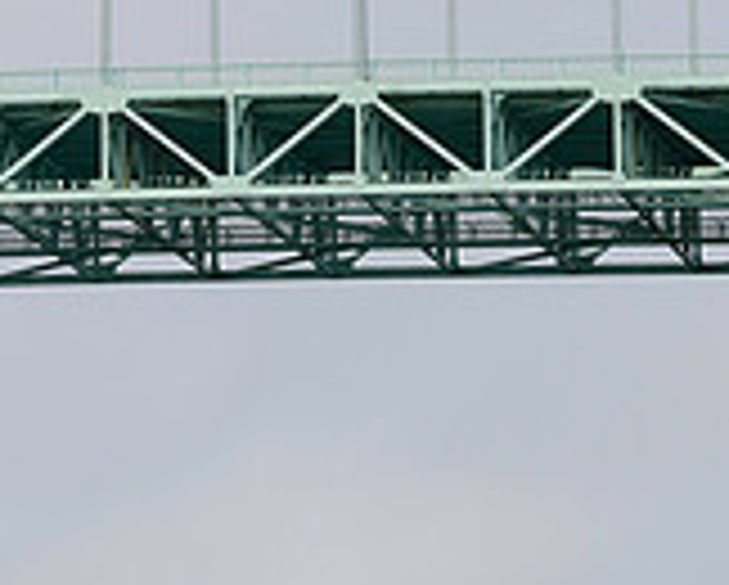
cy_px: 785
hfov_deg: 7.0
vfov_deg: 5.6
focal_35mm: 274
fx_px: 5919
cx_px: 400
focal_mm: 80
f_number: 4
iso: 320
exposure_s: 1/5000
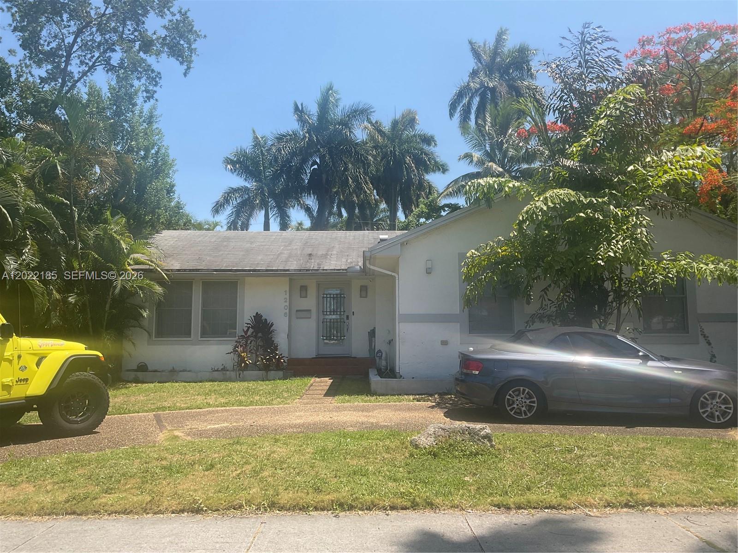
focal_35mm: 29
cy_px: 276
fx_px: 618
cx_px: 369
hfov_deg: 61.7
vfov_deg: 48.2
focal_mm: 3
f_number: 1.8
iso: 16
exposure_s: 1/1250
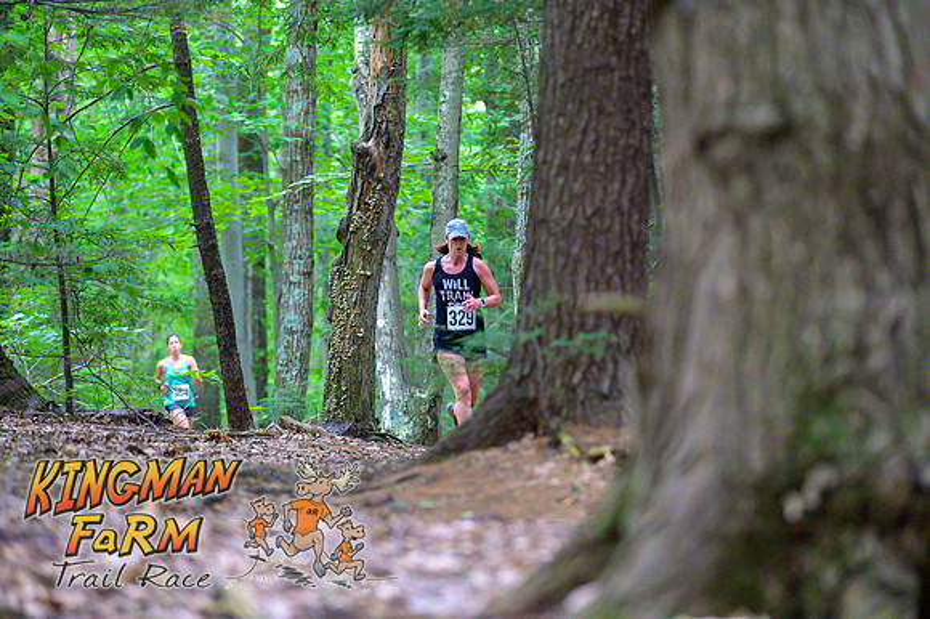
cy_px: 310
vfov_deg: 6.9
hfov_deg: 10.3
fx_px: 5164
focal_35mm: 200
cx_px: 465
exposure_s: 1/160
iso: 8000
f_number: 4
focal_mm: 200
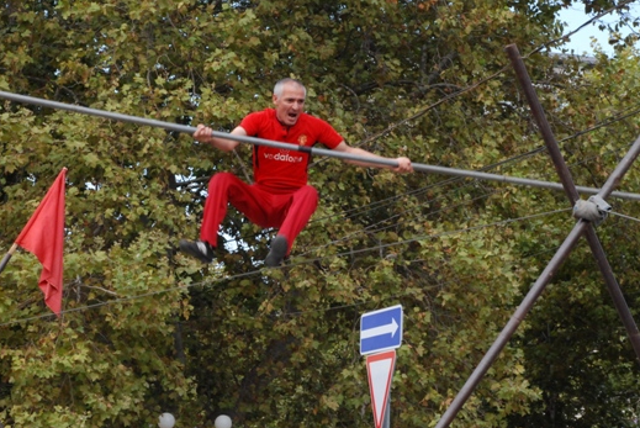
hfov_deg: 16.8
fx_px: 2171
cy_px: 257
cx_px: 312
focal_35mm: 122
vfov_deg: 11.3
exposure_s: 1/200
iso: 800
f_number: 14
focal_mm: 66
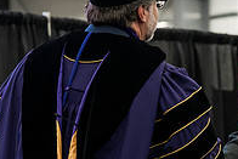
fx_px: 1680
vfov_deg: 5.4
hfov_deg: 8.1
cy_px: 75
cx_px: 200
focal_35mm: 254
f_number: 4.5
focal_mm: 86
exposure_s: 1/200
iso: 4000
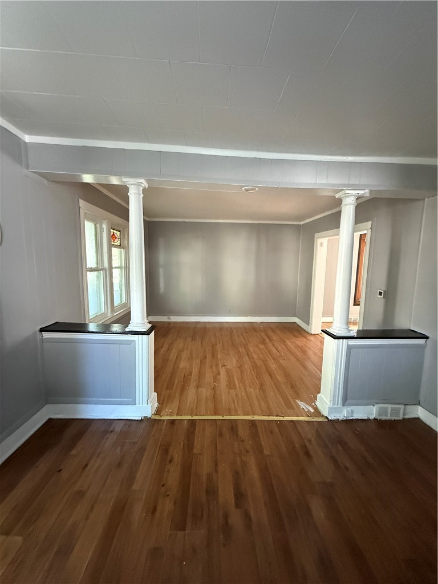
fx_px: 236
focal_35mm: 14
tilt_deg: -6.1
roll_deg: -1.0
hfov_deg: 85.7
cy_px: 292
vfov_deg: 102.1
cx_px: 219
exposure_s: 1/60
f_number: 2.2
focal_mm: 2.22
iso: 1000
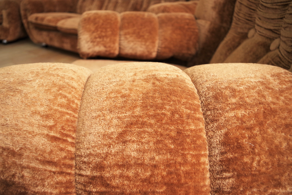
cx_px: 146
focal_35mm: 27
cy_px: 98
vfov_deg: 47.9
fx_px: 219
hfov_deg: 67.4
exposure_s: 1/50
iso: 800
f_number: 3.5
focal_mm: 18
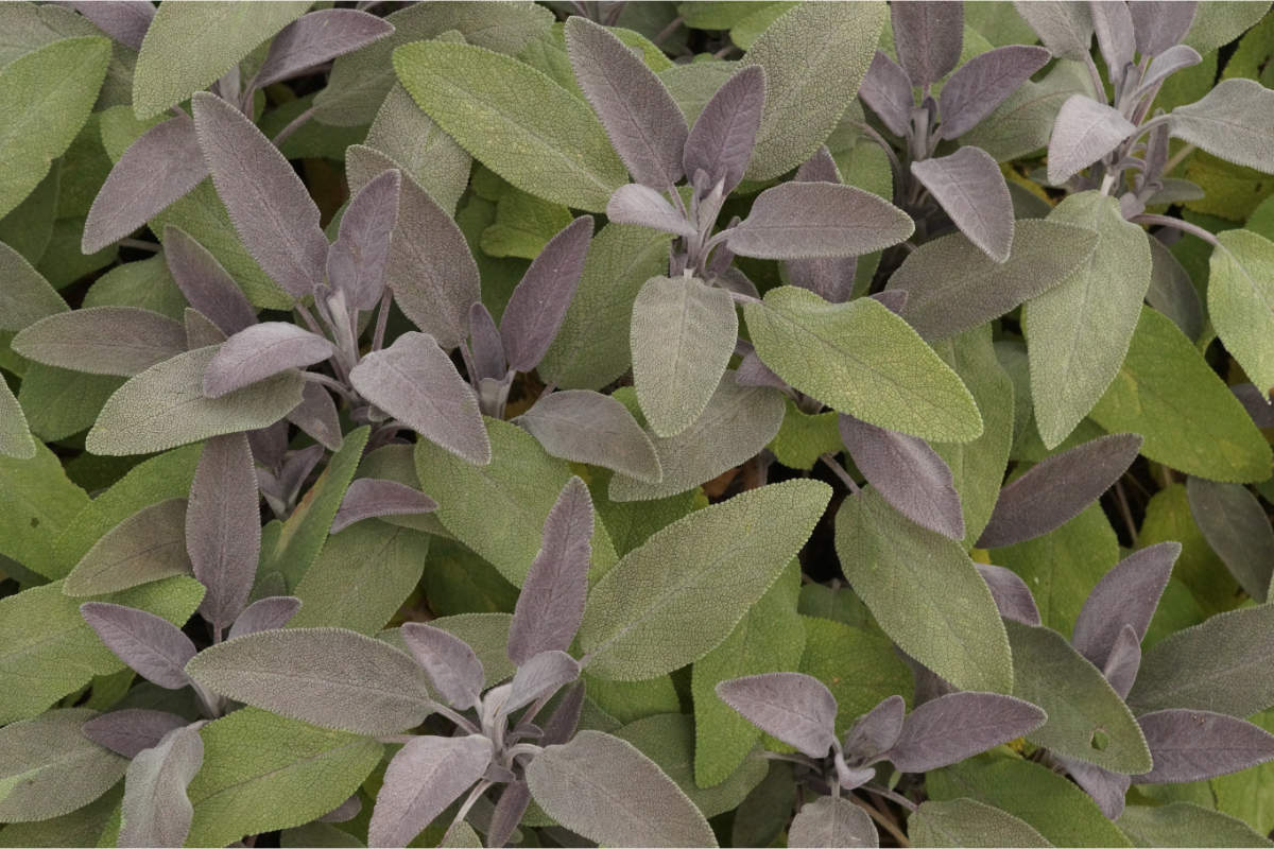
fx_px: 5308
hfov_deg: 13.7
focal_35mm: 150
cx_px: 637
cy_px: 424
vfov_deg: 9.1
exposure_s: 1/160
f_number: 10
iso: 1250
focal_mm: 100
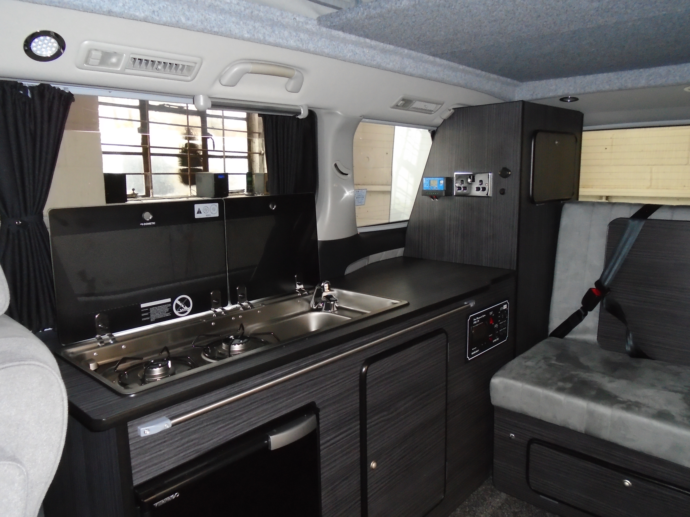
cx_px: 345
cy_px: 258
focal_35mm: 26
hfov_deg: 67.3
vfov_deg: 53.1
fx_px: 518
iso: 400
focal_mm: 4.6
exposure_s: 1/30
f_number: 3.2
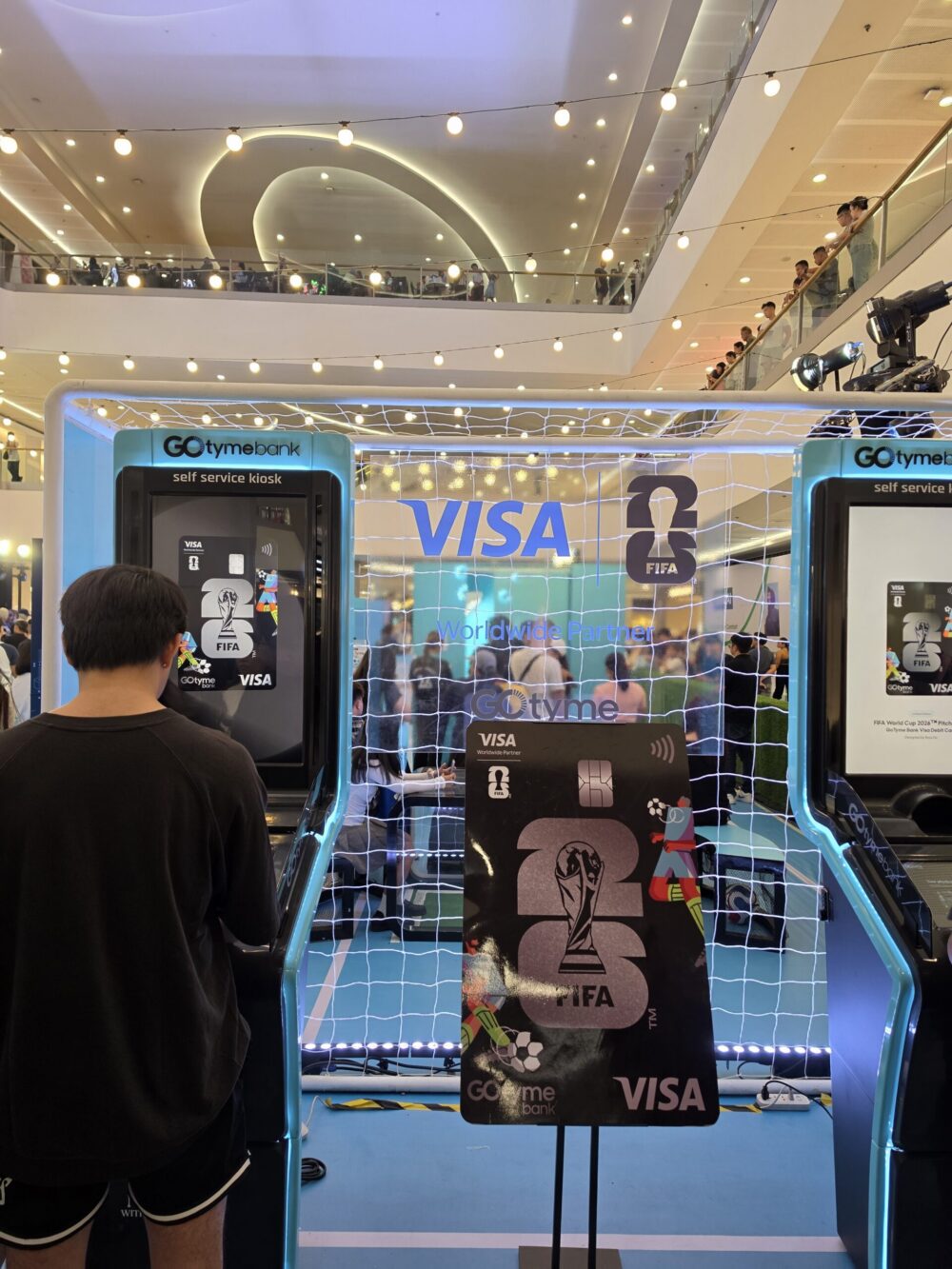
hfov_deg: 58.9
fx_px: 843
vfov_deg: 73.9
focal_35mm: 23
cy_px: 634
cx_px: 476
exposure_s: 1/120
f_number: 1.4
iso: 100
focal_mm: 6.5
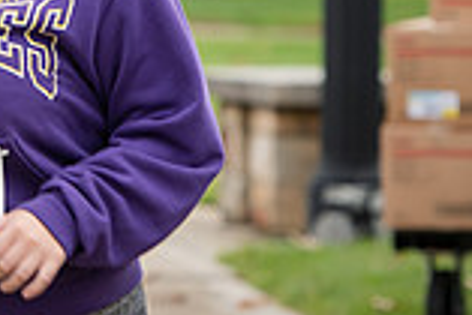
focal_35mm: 555
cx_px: -15
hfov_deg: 3.7
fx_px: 7283
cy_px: -62
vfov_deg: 2.5
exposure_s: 1/320
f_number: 5
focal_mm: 150
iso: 400
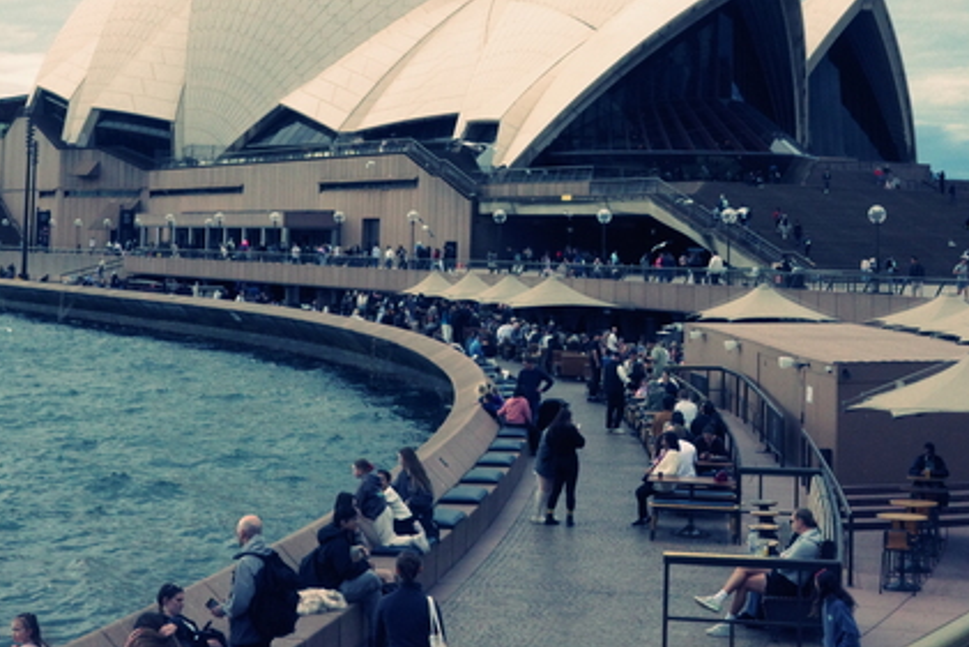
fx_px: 2046
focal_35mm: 76
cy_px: 70
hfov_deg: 26.6
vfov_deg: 17.7
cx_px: 497
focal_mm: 26
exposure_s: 1/500
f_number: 16
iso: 1600
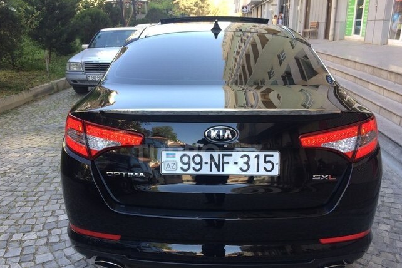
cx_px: 198
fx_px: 346
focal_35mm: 31
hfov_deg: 60.3
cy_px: 154
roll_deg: -0.4
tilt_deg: -21.1
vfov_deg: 42.2
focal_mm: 4.15
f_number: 2.2
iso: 32
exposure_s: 1/100
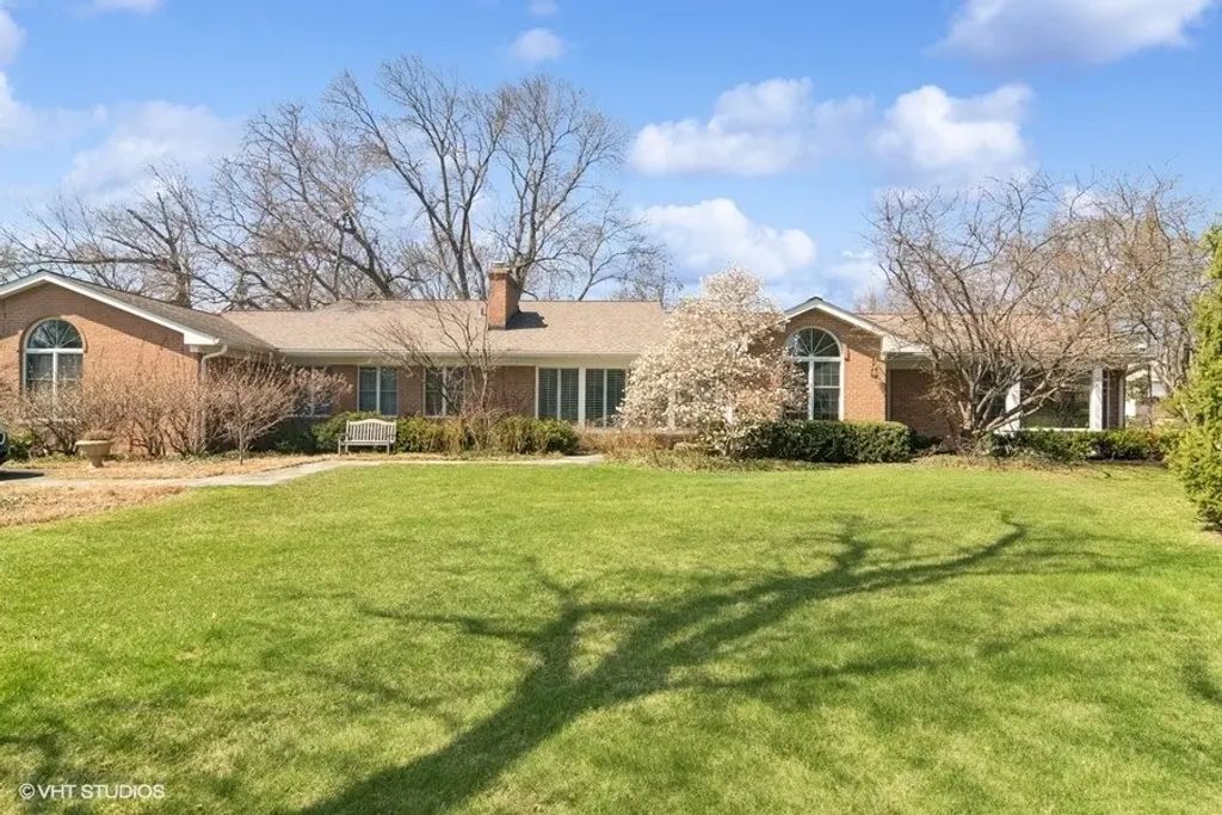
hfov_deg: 90.0
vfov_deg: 67.4
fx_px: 611
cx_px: 611
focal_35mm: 18
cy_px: 408
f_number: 8
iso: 200
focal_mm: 12
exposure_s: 1/250
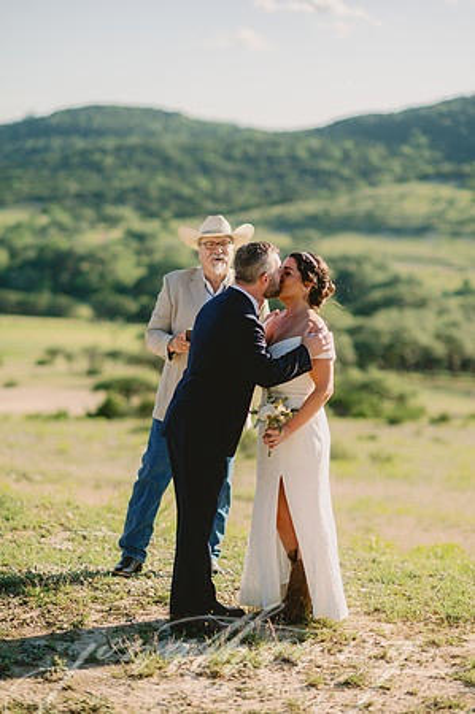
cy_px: 357
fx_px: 1686
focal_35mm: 85
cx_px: 238
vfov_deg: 23.9
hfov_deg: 16.0
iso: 50
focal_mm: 85
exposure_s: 1/3200
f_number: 2
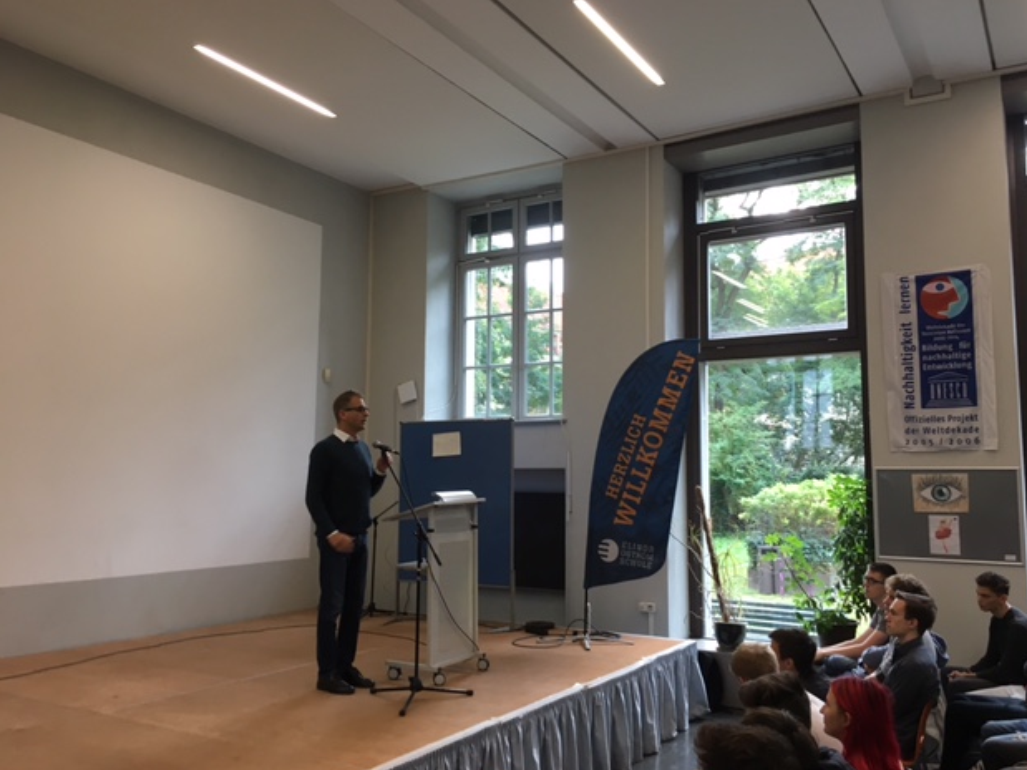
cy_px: 385
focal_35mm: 30
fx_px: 890
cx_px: 529
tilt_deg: +6.5
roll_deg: -0.8
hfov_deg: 60.0
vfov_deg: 46.8
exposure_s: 1/33
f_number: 2.2
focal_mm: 4.15
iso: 80
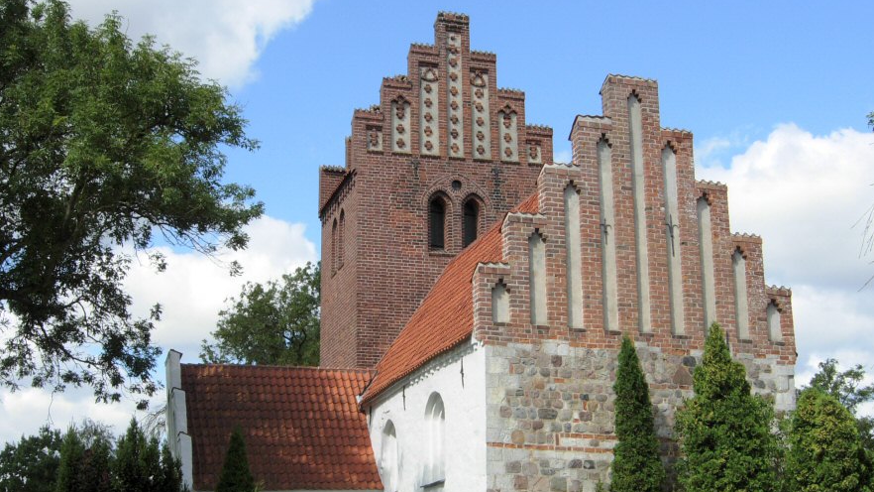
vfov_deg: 29.6
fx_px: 927
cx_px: 430
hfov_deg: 50.5
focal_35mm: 40
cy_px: 293
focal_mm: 7.5
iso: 50
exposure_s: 1/271
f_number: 6.1
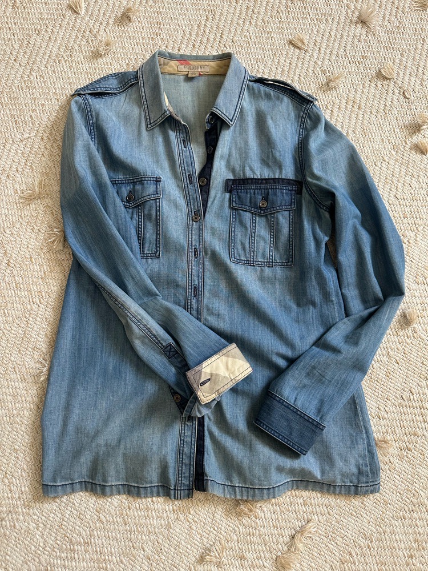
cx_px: 214
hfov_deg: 56.8
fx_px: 396
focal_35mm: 24
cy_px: 286
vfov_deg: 71.6
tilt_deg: -81.3
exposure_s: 1/60
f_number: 1.78
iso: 320
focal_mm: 6.86
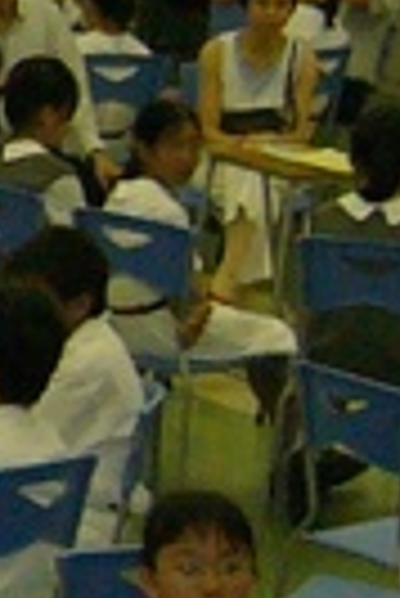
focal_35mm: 276
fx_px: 4588
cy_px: 202
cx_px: -1178
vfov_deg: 7.5
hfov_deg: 4.6
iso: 200
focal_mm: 5.8
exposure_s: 1/60
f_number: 2.8
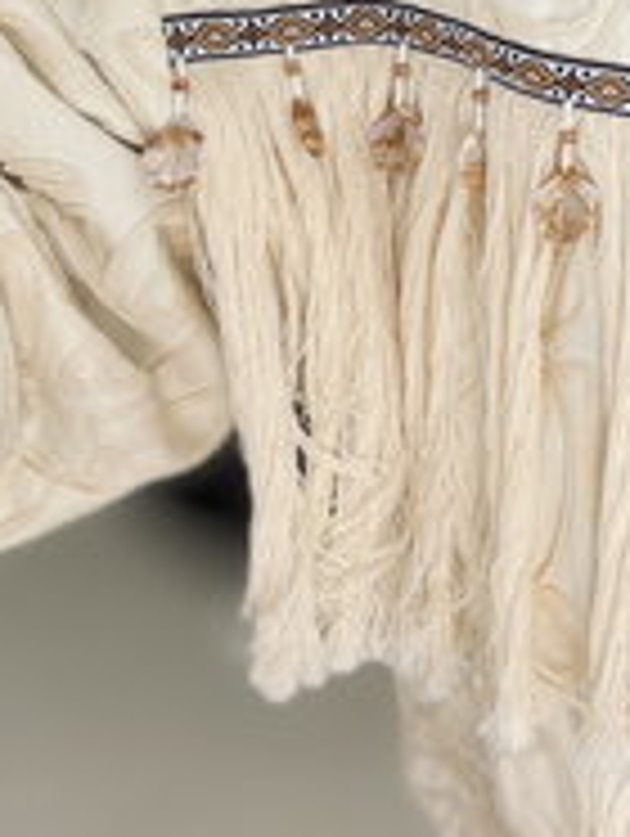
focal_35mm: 86
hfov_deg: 16.0
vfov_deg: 22.2
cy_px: 101
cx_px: 891
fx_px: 2082
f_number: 1.9
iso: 50
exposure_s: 1/121
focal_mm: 2.71
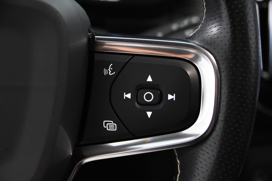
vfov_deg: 20.2
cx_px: 136
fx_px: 510
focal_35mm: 68
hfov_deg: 29.9
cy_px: 90
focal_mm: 45
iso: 4500
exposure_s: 1/80
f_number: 3.5
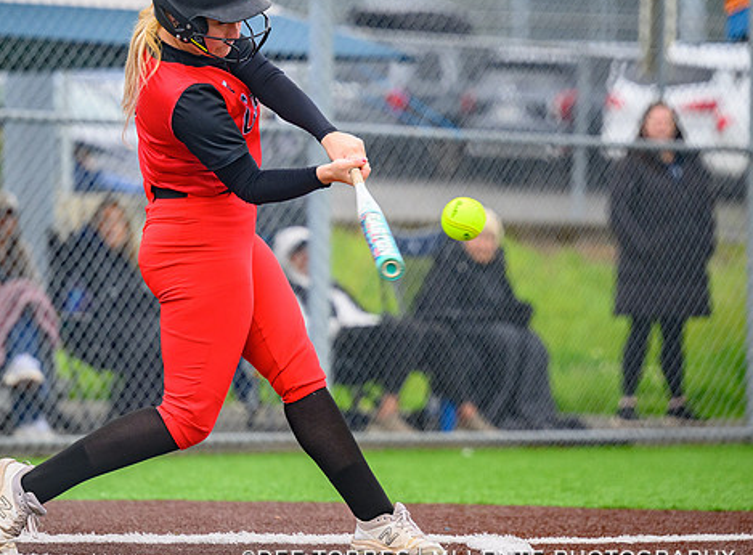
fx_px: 5104
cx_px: 272
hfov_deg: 8.4
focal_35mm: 236
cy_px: 189
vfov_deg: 6.2
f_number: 2.8
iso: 1000
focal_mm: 145
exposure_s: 1/2500
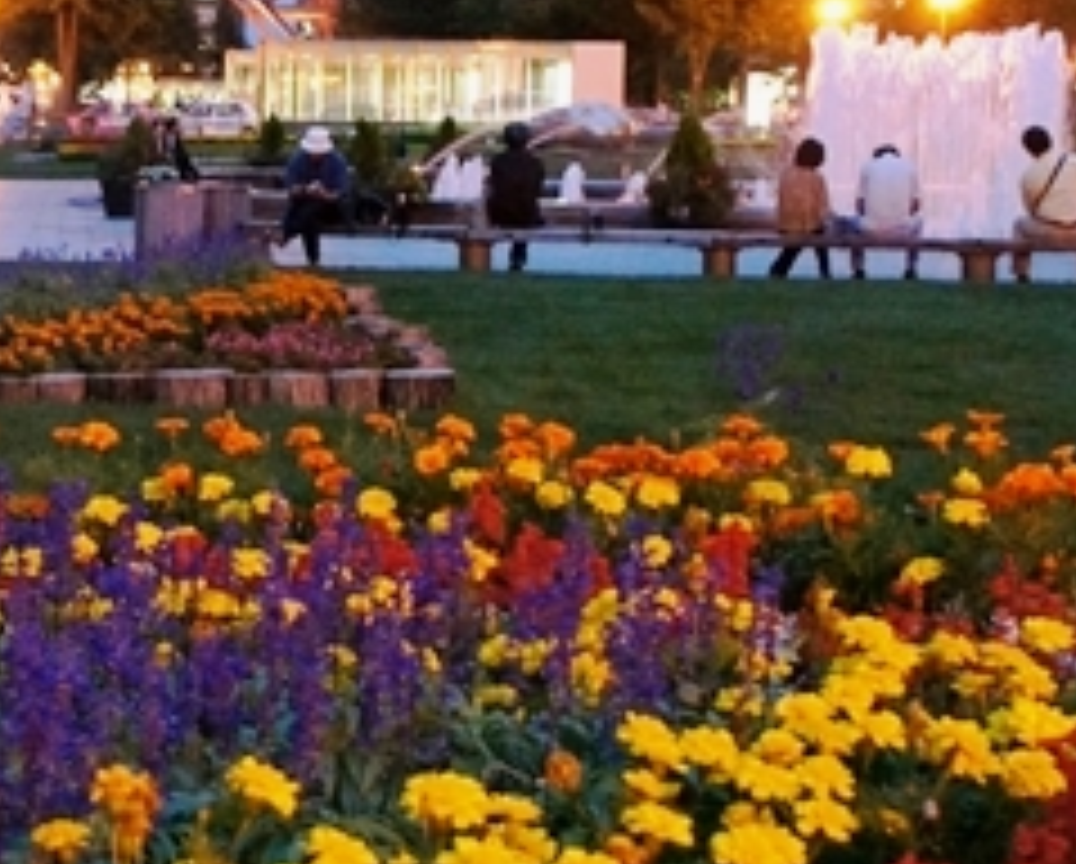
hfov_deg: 20.1
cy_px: 477
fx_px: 2998
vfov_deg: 16.4
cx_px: 221
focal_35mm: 94
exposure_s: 1/25
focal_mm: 20
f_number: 3.5
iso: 1600
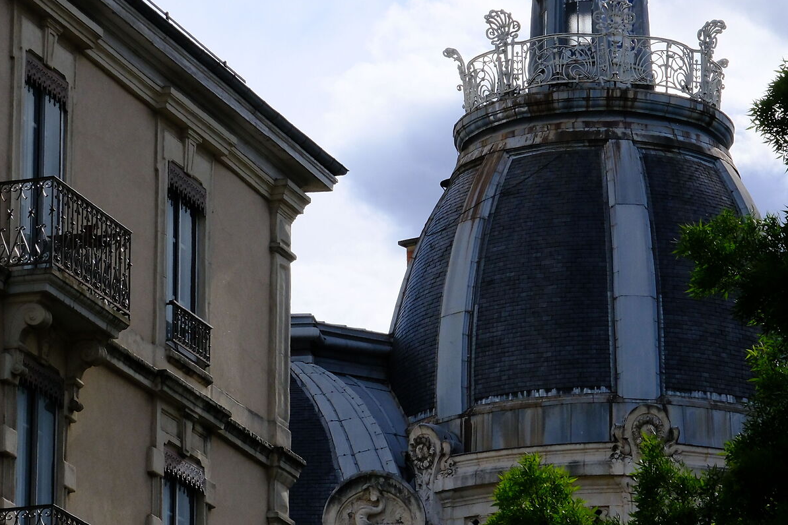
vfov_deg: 6.5
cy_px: 171
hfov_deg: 9.8
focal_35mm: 211
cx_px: 376
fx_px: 4618
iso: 800
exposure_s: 1/640
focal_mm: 70
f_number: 13
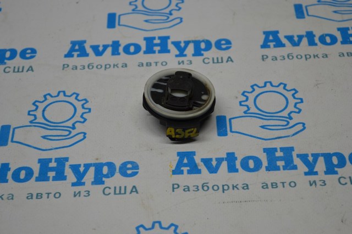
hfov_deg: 24.6
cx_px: 176
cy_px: 117
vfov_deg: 16.5
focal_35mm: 82
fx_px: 806
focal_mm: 55
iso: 320
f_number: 5.6
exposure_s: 1/125
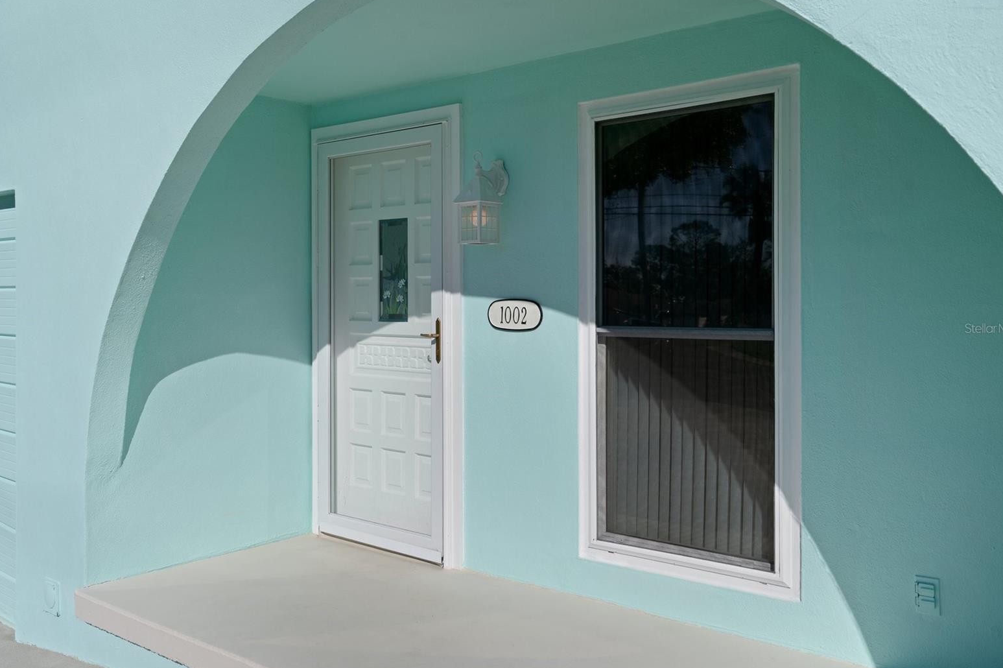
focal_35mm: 30
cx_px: 504
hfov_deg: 62.0
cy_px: 328
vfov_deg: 43.6
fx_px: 835
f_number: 8
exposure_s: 1/500
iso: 320
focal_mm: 29
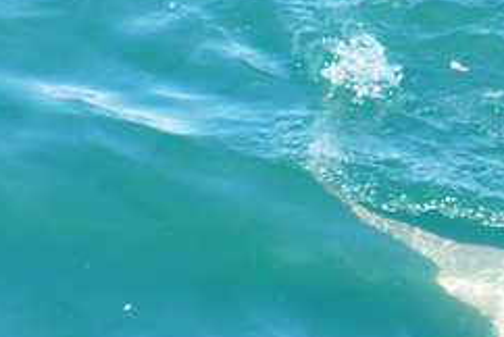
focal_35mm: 62
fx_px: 869
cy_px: 136
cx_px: 581
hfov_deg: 28.7
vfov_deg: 21.9
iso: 125
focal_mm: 9.12
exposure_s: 1/640
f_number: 2.8
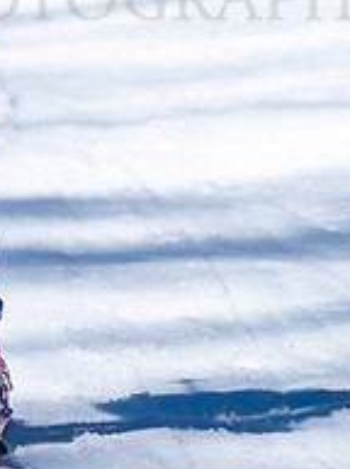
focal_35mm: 2144
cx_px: -60
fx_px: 29000
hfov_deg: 0.7
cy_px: 56
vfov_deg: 0.9
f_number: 8
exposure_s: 1/2000
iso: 200
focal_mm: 560
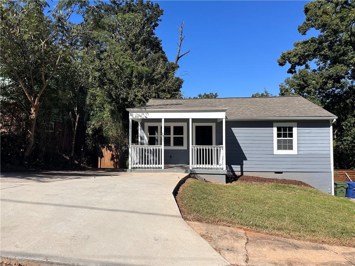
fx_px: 246
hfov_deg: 71.6
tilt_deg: +2.6
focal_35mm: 24
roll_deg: -0.5
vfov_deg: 56.8
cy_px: 133
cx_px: 178
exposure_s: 1/6211
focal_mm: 6.86
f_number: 1.78
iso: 80
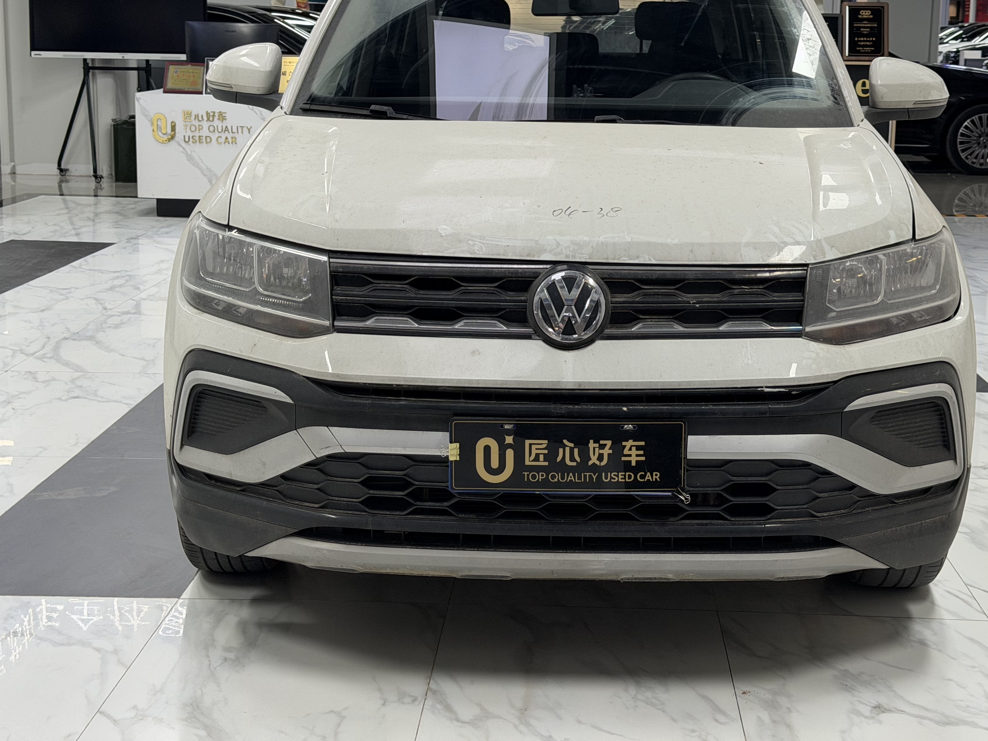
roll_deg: -1.0
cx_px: 565
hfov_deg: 33.2
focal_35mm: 58
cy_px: 297
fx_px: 1655
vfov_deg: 25.2
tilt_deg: -9.3
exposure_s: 1/99
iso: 100
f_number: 1.78
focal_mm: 6.76
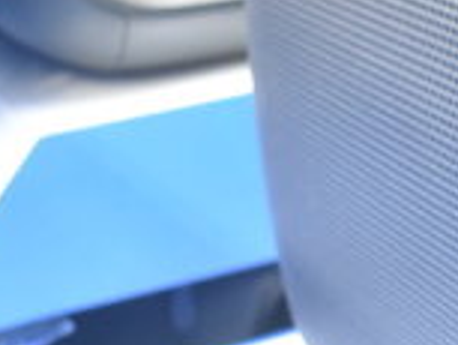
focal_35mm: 155
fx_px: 2051
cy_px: 272
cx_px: 880
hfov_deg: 11.6
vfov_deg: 9.6
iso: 2200
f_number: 4
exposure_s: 1/40
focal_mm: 27
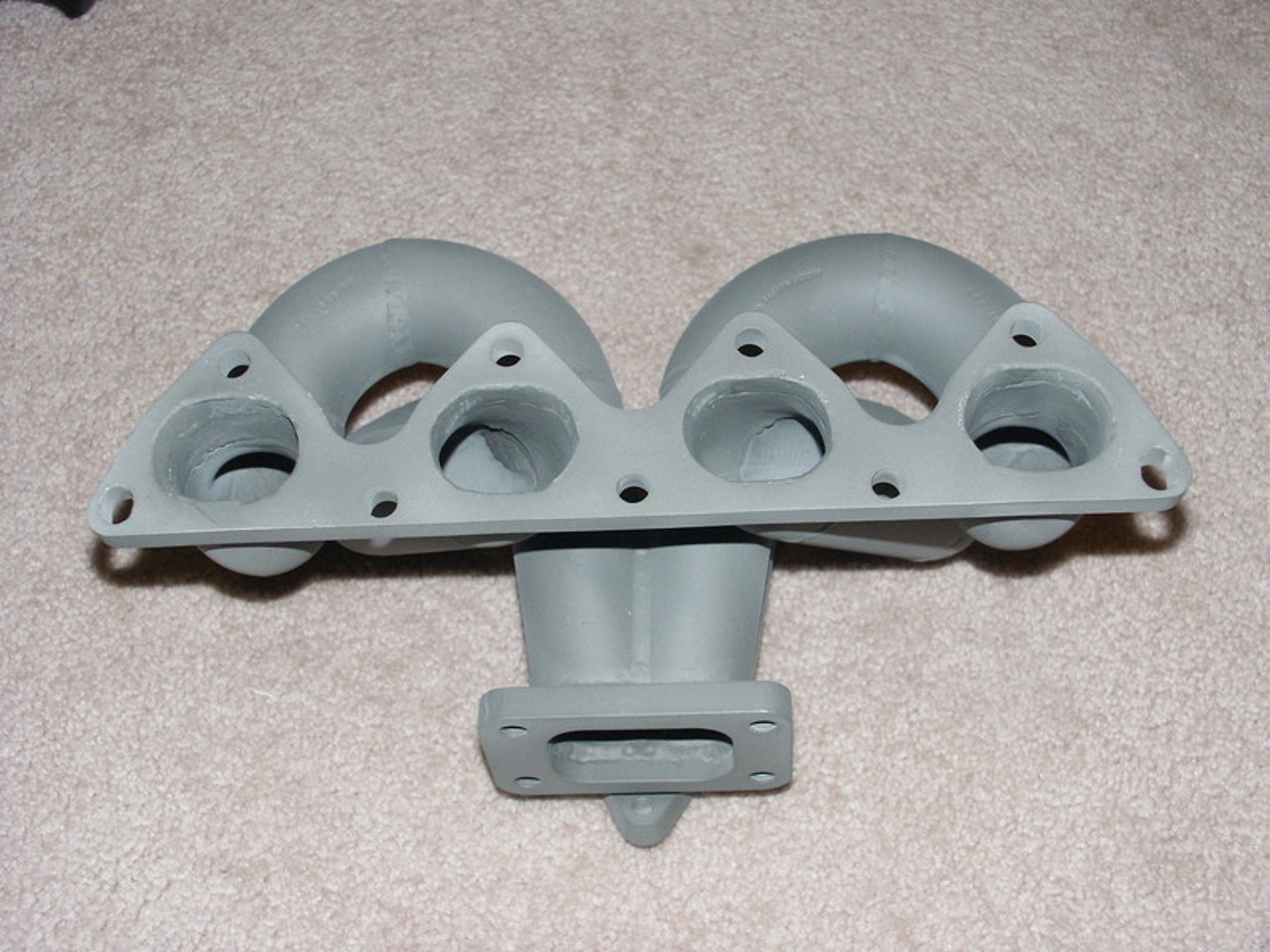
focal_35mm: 53
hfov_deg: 36.2
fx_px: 1944
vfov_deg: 27.5
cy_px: 476
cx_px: 635
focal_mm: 13.76
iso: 200
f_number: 3.5
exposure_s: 1/45
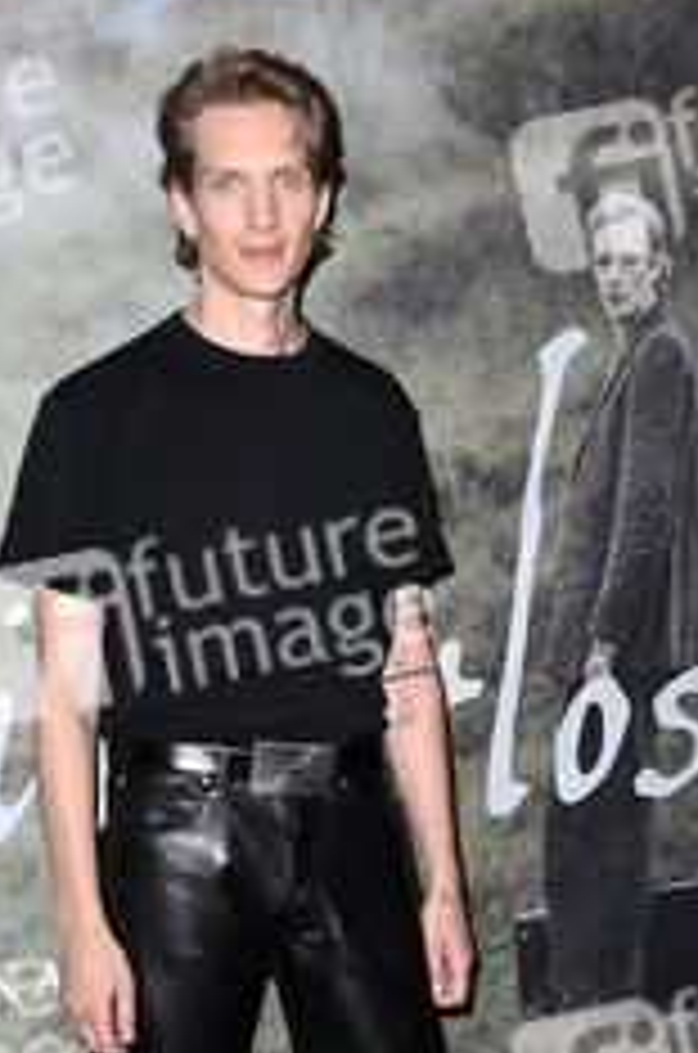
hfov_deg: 17.6
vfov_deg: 25.9
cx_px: 333
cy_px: 842
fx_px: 2249
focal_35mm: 77
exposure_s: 1/250
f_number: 5.6
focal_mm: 45
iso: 500
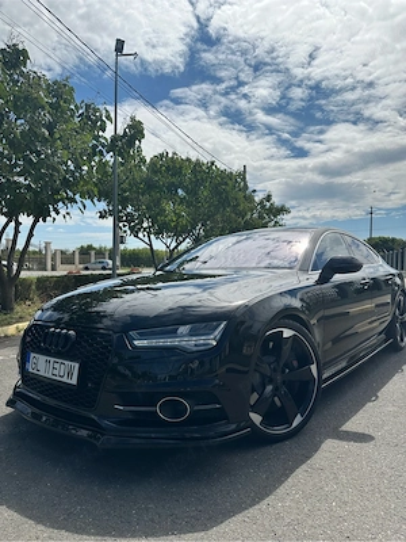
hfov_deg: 56.8
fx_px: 375
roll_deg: -2.0
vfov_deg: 71.6
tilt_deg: +0.7
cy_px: 271
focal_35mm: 24
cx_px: 203
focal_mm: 6.86
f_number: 1.78
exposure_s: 1/10753
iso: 80
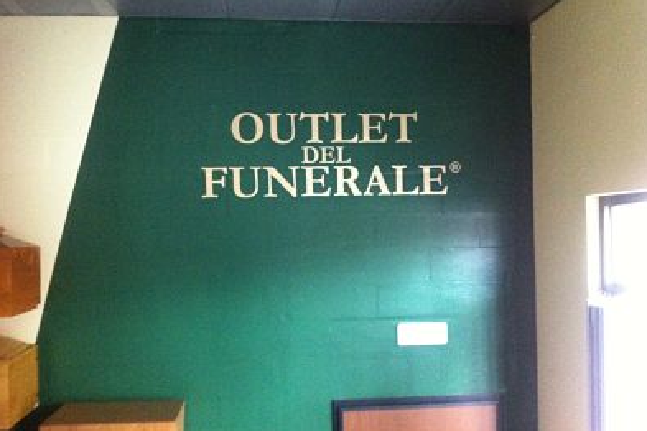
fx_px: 665
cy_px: 218
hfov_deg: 51.9
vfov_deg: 35.9
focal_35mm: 37
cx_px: 328
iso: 1000
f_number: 2.8
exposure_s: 1/15
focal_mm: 3.85
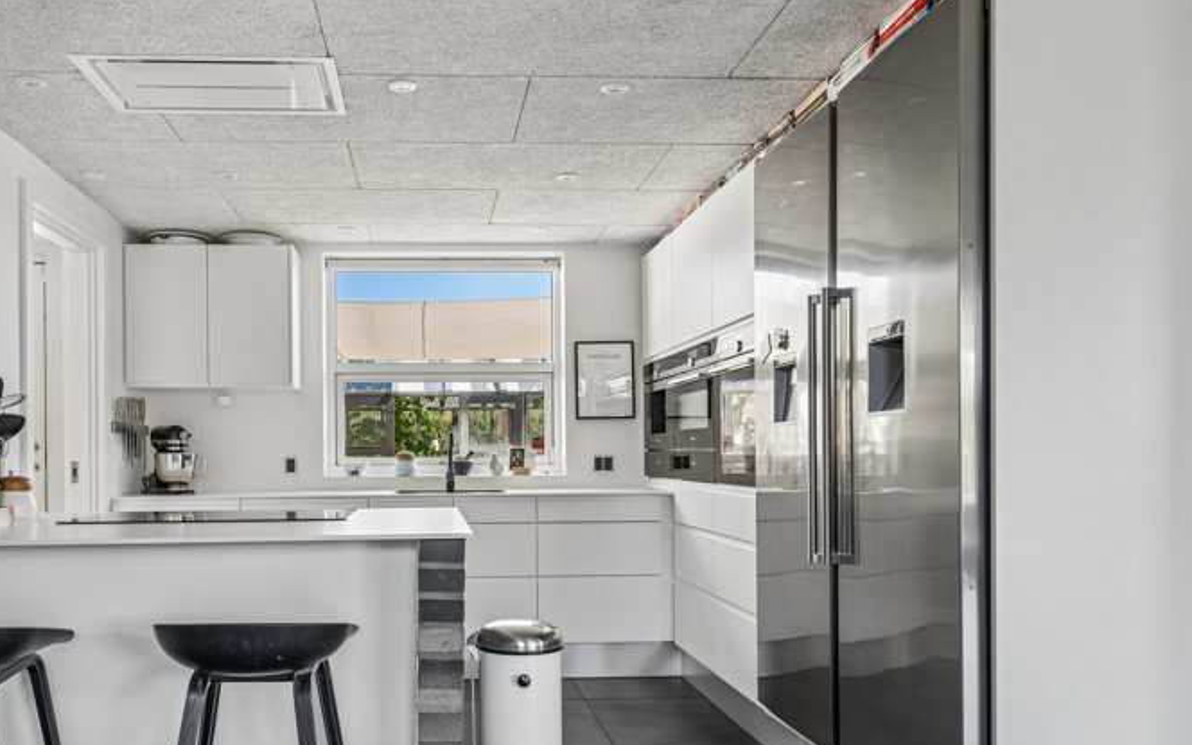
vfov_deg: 45.8
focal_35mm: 27
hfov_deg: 67.8
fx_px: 877
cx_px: 481
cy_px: 444
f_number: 5.6
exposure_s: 1/60
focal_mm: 22
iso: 400
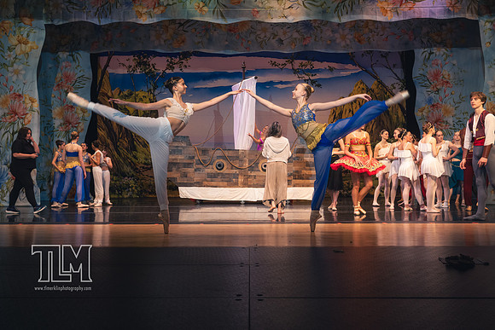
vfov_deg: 37.9
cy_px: 165
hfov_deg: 54.4
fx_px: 481
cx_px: 248
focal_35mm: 35
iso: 2000
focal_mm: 35
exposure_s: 1/50
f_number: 11
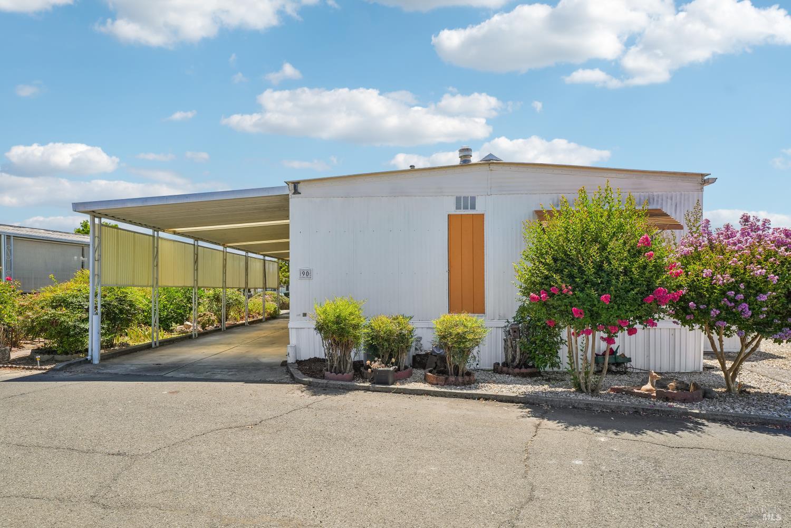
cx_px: 396
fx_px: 527
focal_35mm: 24
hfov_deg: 73.7
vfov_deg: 53.1
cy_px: 264
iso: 640
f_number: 8
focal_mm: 24
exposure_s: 1/800
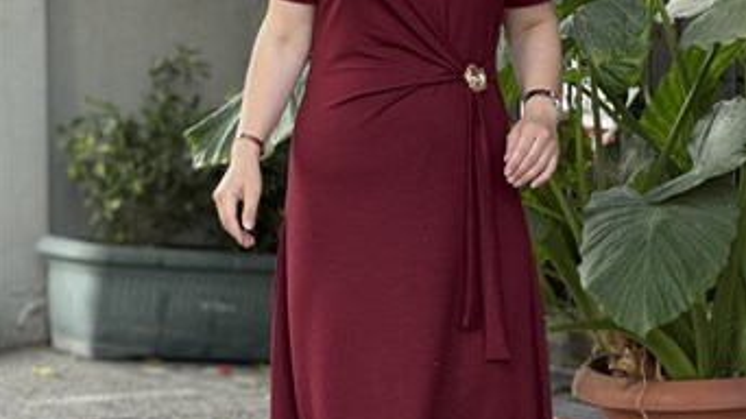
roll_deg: -0.2
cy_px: 195
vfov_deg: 5.9
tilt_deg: -5.1
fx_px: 4033
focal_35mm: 204
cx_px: 434
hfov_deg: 10.6
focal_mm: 15.66
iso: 160
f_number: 2.8
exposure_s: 1/99
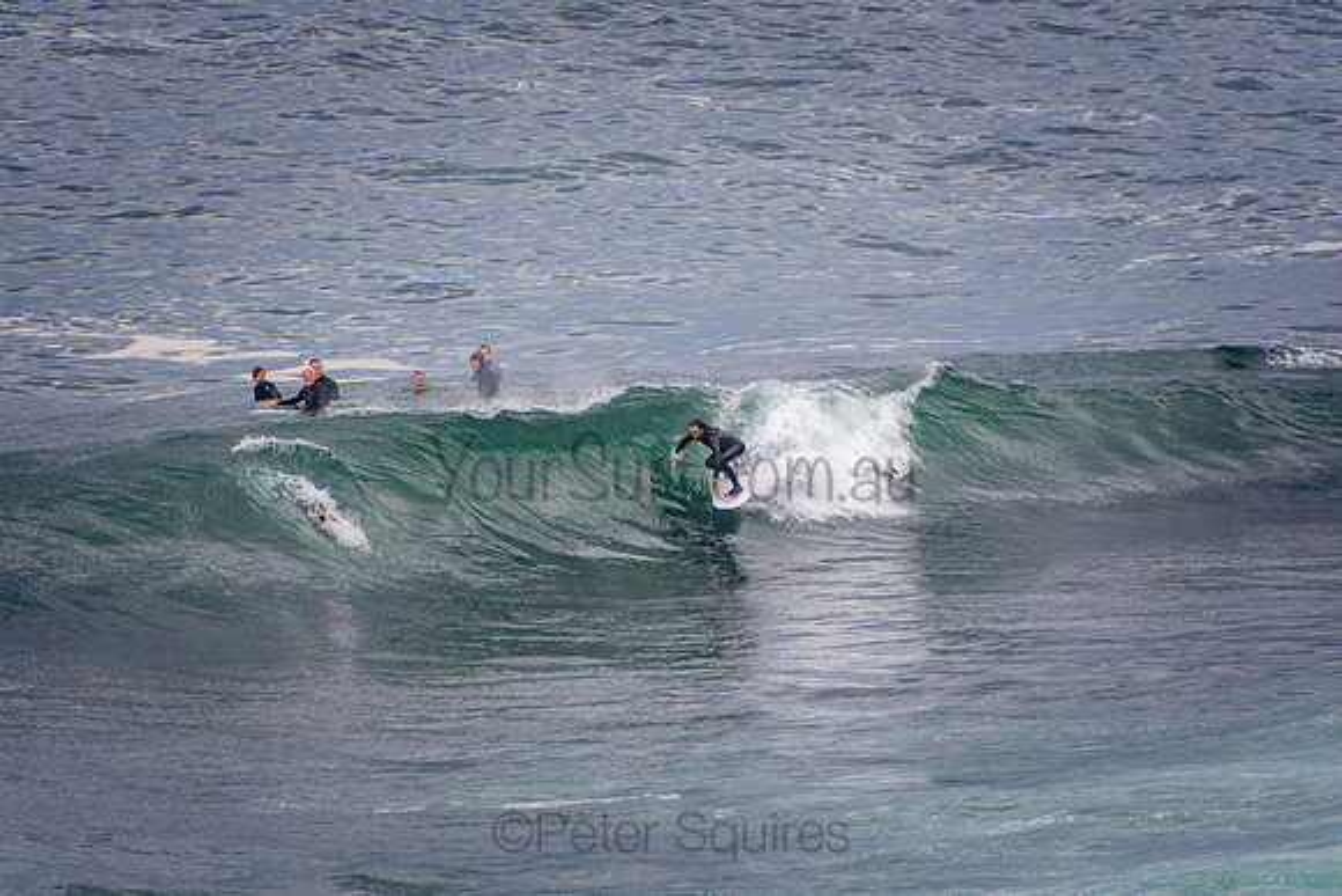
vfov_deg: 2.3
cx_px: 671
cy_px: 448
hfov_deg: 3.4
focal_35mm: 600
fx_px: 22371
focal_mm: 400
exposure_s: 1/800
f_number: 5.6
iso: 1400
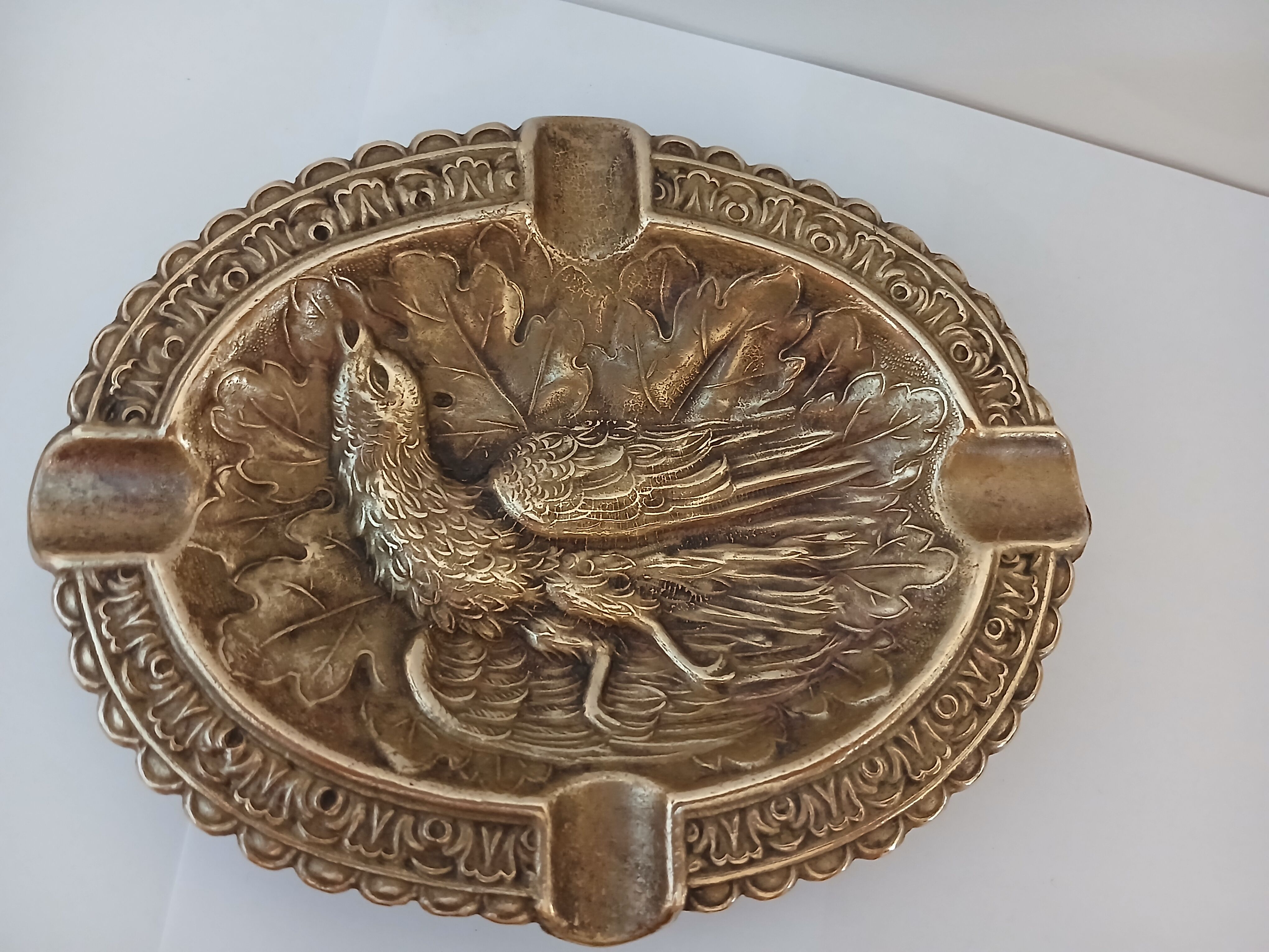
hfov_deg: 67.3
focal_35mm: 26
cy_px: 476
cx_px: 634
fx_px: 953
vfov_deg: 53.1
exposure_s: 1/20
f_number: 1.8
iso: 500
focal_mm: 3.98
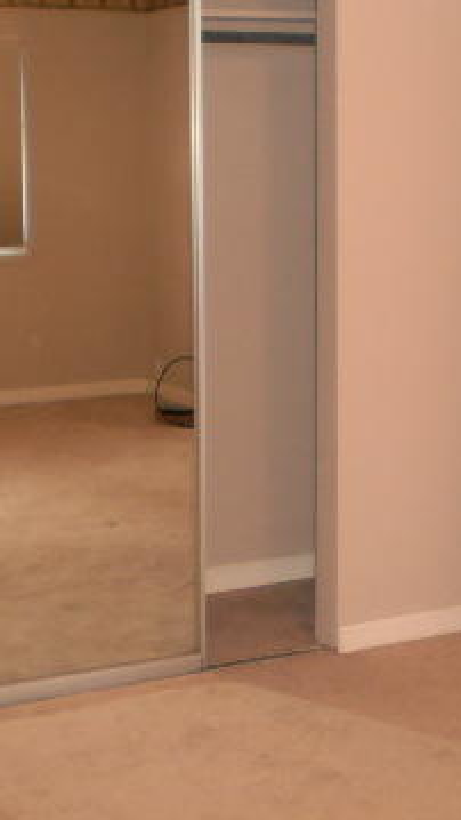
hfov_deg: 17.2
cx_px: 292
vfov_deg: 30.0
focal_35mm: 70
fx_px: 1521
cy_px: 292
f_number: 3.1
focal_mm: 6.3
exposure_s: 1/30
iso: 200
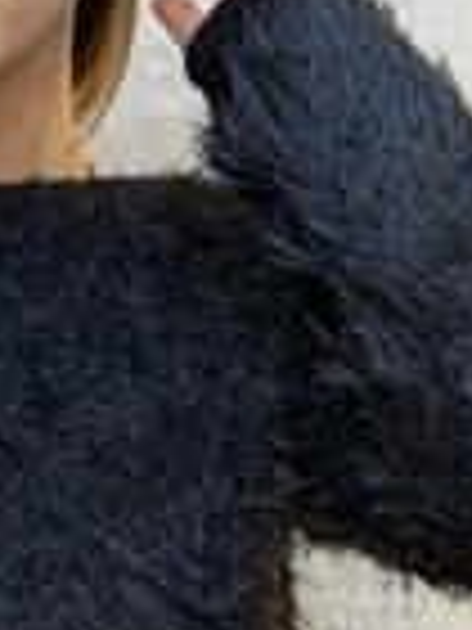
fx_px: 2582
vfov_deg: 13.9
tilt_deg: -6.2
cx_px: 0
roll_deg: -1.1
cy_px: 398
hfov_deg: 10.4
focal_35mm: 142
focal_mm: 6.76
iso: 50
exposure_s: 1/50
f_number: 1.78
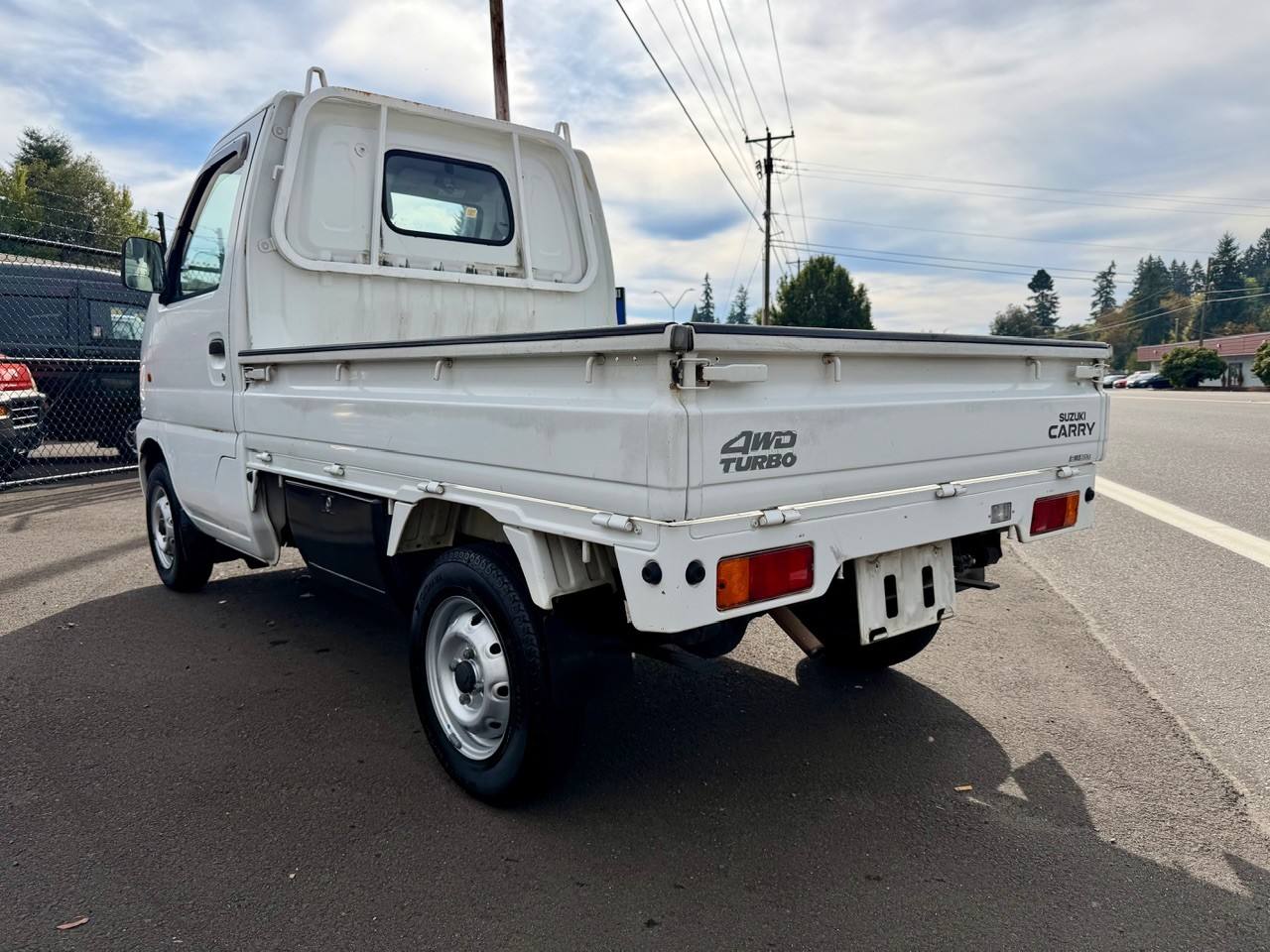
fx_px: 881
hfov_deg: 71.6
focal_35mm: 24
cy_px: 476
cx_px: 635
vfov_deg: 56.8
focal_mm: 6.76
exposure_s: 1/6711
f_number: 1.78
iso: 80
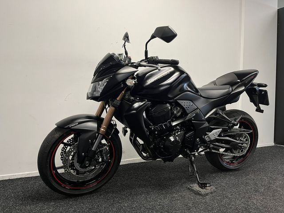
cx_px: 142
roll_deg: -0.4
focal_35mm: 26
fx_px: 213
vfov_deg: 53.1
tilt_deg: -2.8
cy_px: 106
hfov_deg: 67.3
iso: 80
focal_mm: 5.1
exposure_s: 1/50
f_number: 1.6
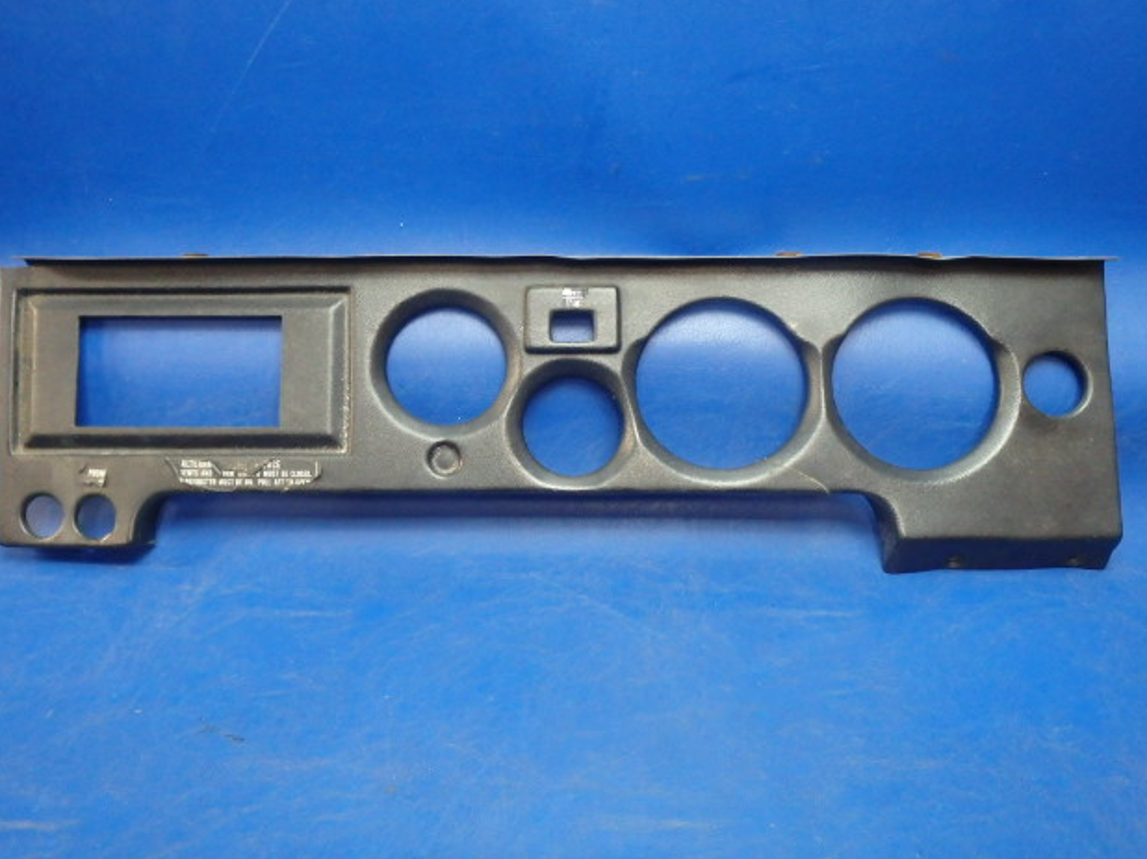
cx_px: 559
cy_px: 421
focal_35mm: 29
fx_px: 961
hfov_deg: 61.7
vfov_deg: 48.2
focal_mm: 5
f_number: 3.9
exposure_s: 1/30
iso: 800
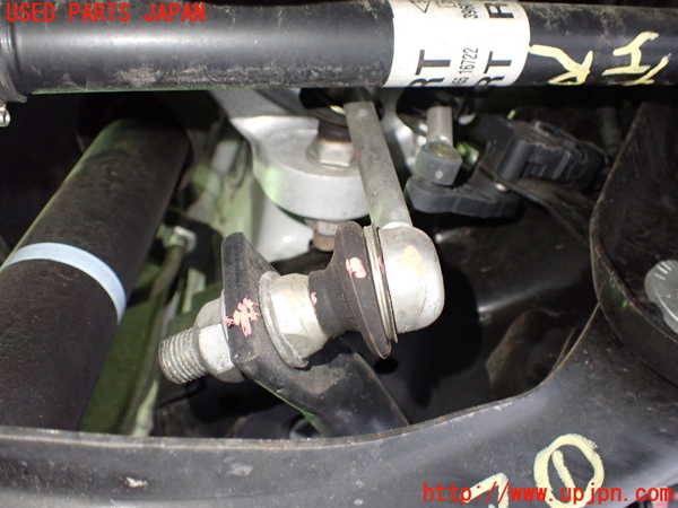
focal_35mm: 30
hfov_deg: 60.0
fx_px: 588
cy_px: 254
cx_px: 339
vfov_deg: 46.8
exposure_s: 1/30
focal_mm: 5.4
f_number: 2.3
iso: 800
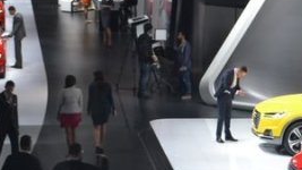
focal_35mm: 212
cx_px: 247
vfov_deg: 5.7
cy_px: 159
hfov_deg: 10.2
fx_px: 1694
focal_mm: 45
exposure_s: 1/80
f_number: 5.3
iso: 400
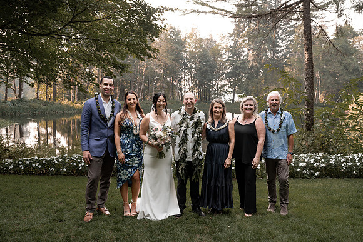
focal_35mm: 31
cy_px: 113
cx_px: 193
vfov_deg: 42.6
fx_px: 311
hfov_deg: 60.5
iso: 200
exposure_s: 1/320
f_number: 3.2
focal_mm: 29
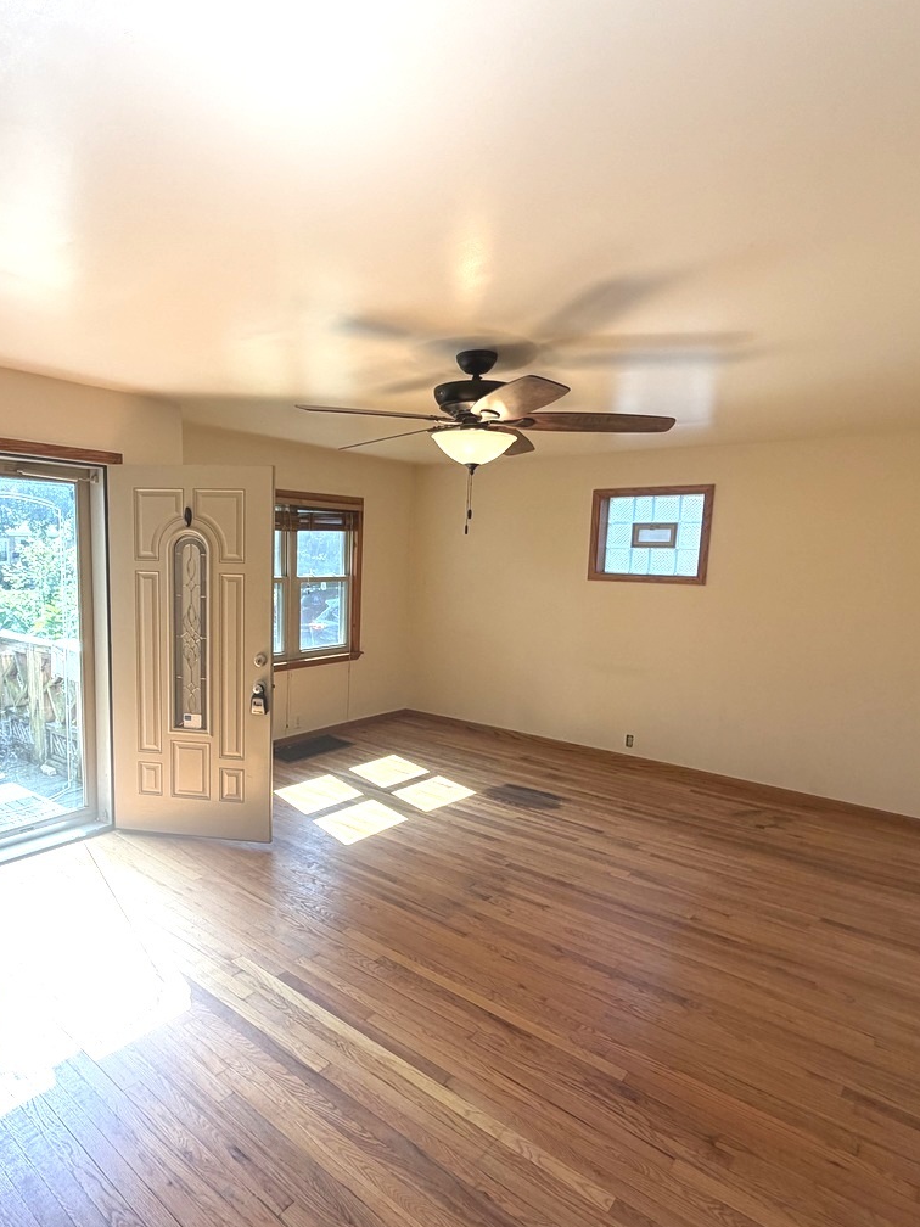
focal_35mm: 20
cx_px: 358
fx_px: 709
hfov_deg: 65.2
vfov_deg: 81.7
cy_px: 646
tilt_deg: -8.0
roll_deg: -2.1
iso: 64
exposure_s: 1/148
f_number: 2.2
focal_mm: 2.22
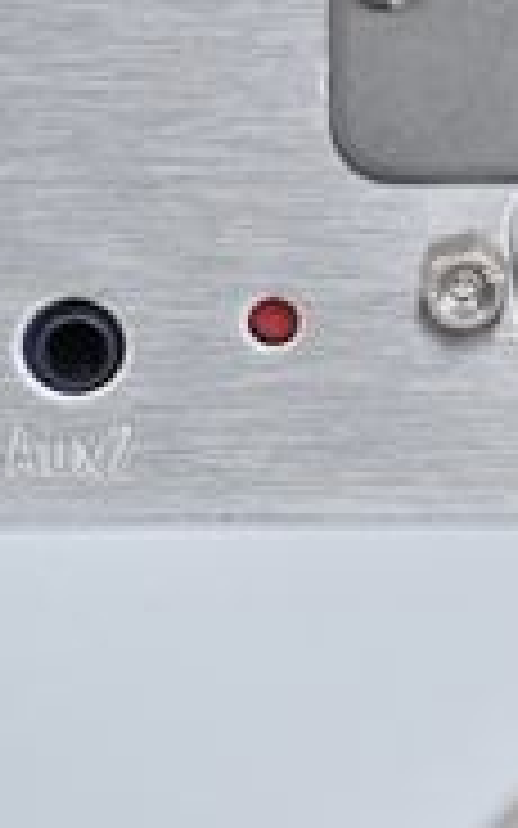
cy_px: 284
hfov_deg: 1.8
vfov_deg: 2.8
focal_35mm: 749
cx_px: 550
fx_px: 16918
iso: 1250
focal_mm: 180
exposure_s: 1/500
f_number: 6.3
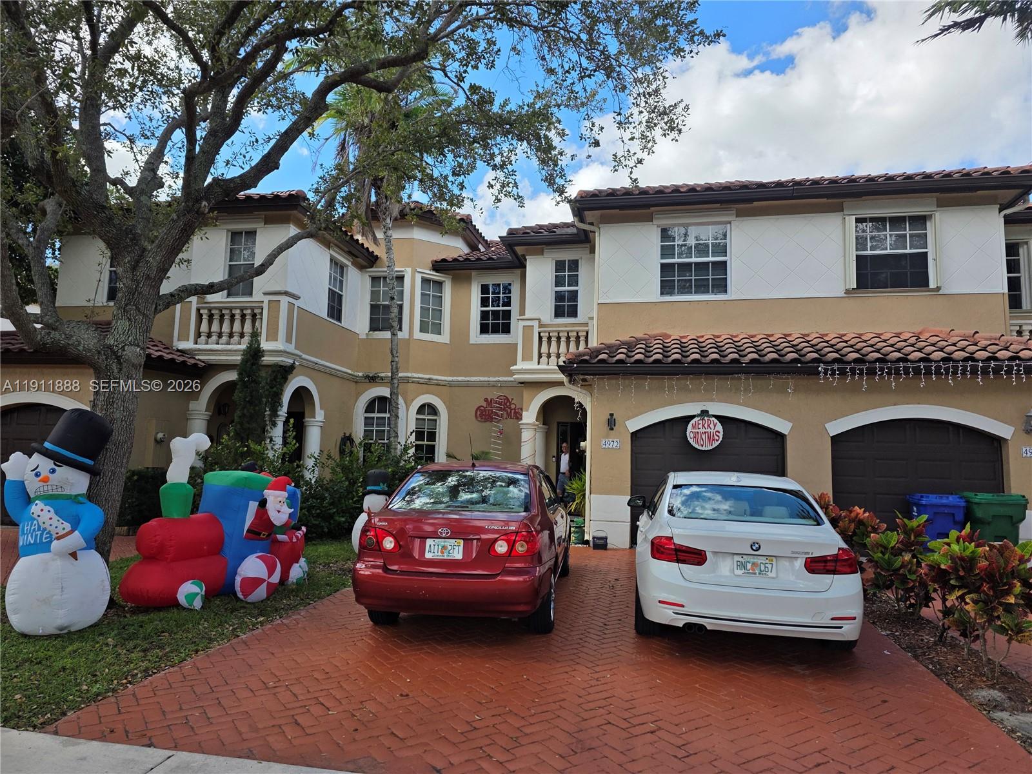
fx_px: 686
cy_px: 387
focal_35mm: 23
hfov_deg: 73.9
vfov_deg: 58.9
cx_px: 516
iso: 80
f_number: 1.7
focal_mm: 6.3
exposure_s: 1/4145
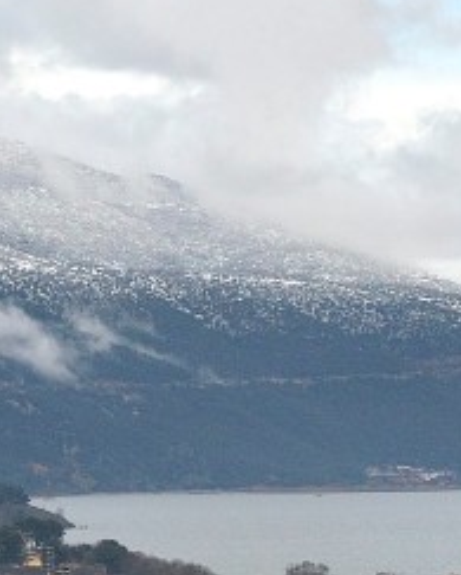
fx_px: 3149
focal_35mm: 185
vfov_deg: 10.4
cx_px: 468
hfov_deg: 8.3
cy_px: 473
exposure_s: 1/1000
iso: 800
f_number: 7.1
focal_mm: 32
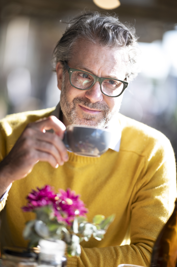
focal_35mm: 105
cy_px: 134
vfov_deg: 19.5
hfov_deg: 13.0
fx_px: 775
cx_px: 88
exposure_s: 1/1250
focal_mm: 105
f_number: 1.4
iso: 200
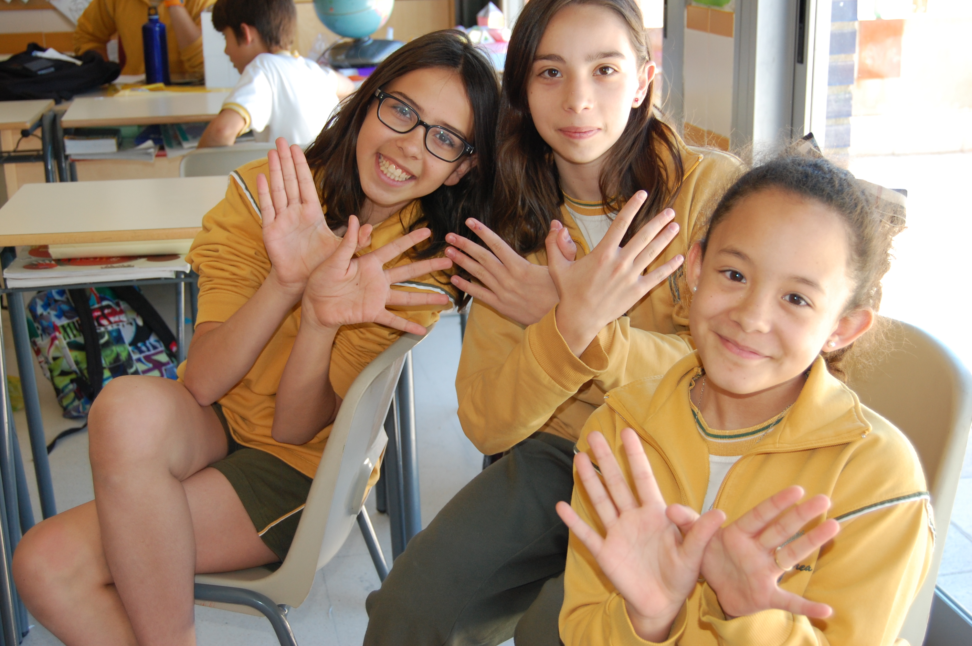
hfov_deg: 42.4
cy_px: 323
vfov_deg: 28.9
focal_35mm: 46
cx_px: 486
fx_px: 1254
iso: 400
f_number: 4.5
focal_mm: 31
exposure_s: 1/100
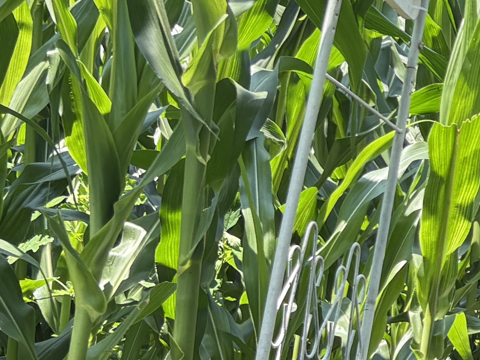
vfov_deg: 11.4
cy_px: 70
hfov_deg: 13.6
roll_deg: +0.2
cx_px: 857
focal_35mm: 130
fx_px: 1803
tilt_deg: +13.5
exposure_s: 1/557
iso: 64
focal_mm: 5.96
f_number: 1.6
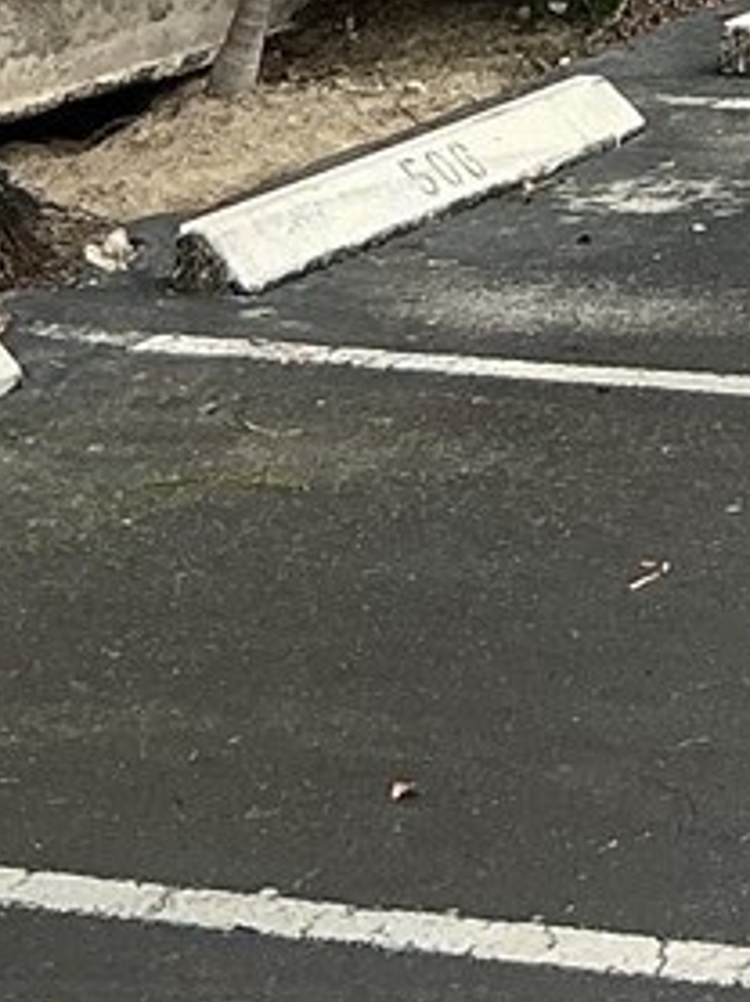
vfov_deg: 10.6
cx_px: 1093
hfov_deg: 8.7
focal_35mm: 167
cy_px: -1175
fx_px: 4832
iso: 25
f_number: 1.8
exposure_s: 1/1730
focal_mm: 3
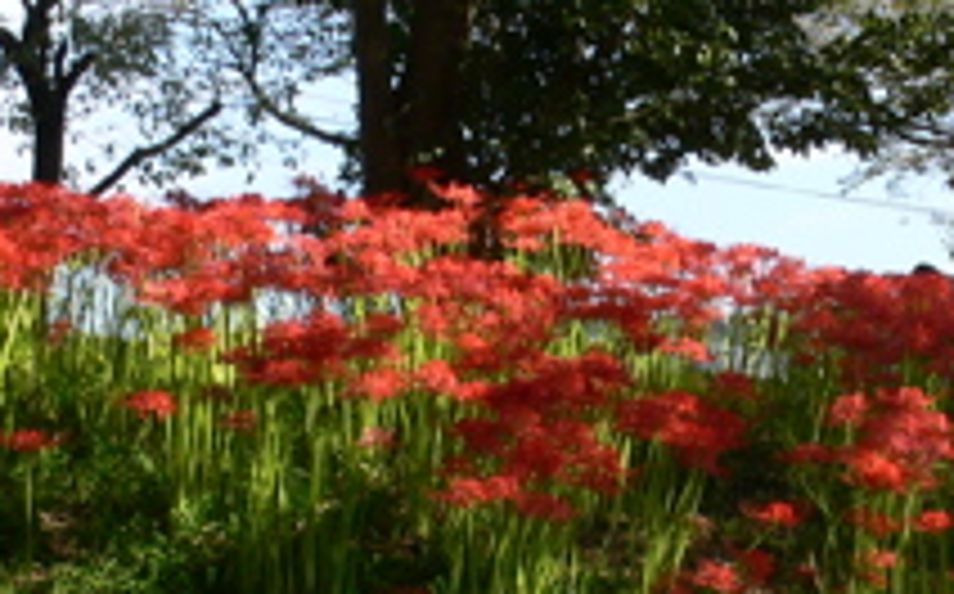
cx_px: 778
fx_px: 2909
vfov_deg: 11.6
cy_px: 400
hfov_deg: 18.4
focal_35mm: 112
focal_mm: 7.4
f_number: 5.6
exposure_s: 1/125
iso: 80
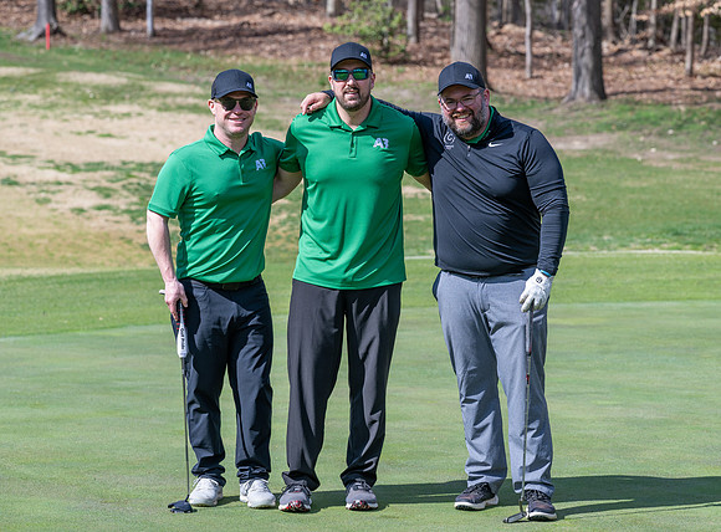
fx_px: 2597
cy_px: 264
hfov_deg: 15.8
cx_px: 404
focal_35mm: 125
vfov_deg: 11.7
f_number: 5
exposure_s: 1/500
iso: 125
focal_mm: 104
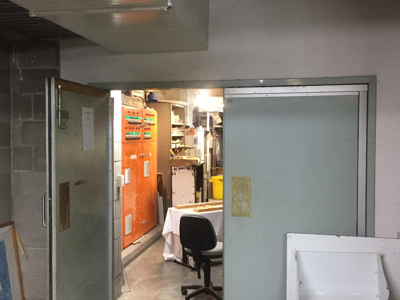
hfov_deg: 44.8
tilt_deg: -1.8
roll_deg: -0.6
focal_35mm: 42
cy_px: 152
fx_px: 485
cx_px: 187
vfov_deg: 34.3
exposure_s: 1/33
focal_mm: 4.15
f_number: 2.2
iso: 250
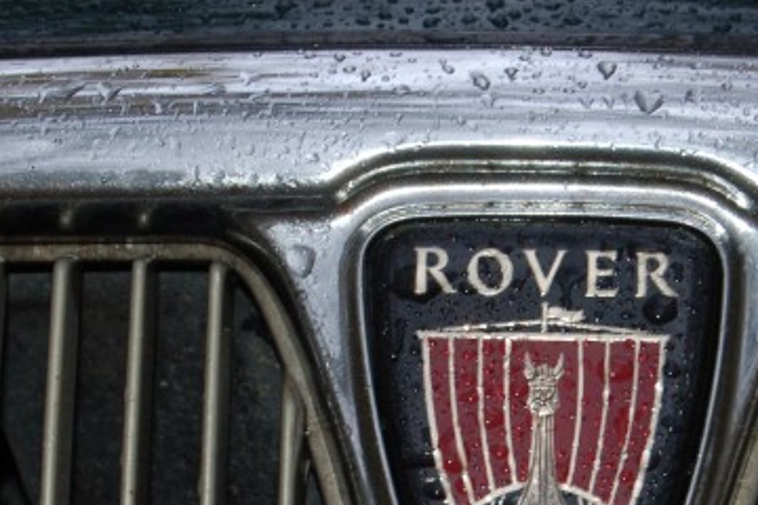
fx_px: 3855
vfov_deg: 7.5
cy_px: 389
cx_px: 520
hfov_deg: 11.2
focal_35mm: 183
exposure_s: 1/60
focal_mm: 55
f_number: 5.6
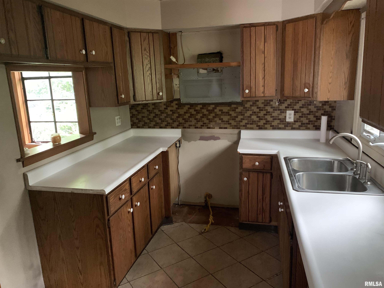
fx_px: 288
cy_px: 144
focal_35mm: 26
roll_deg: +2.1
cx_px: 192
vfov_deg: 53.1
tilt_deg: -13.7
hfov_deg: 67.3
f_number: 1.8
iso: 800
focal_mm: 4.25
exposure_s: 1/30
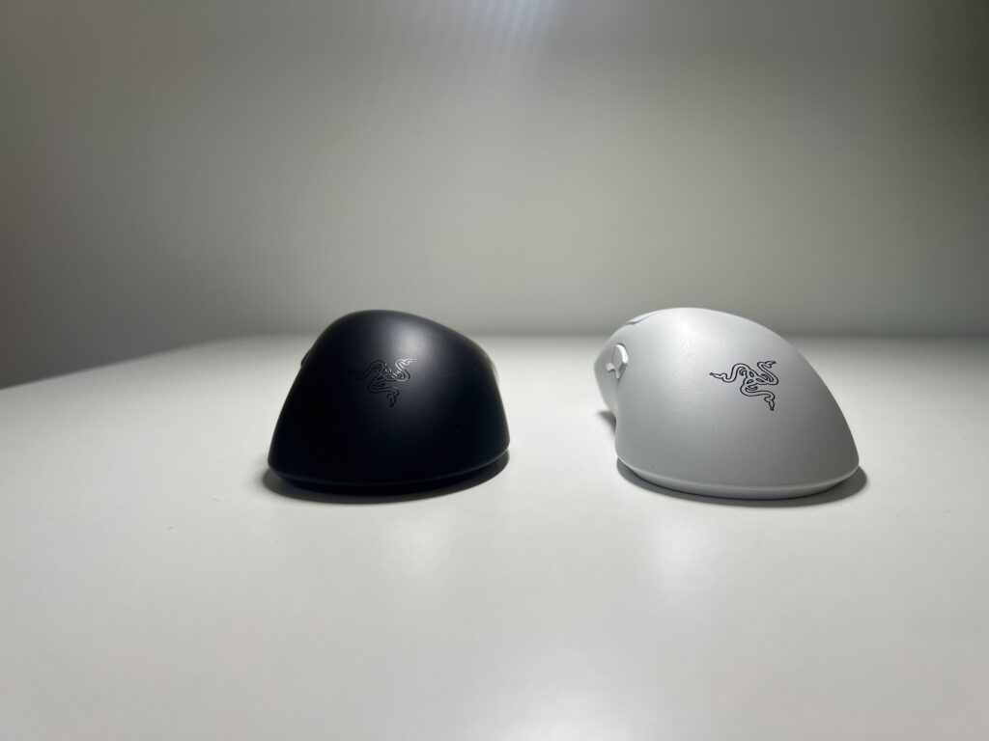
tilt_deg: -8.8
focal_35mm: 26
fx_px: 743
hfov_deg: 67.3
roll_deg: +0.5
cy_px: 370
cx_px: 494
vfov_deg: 53.1
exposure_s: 1/181
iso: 40
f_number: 1.5
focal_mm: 5.7
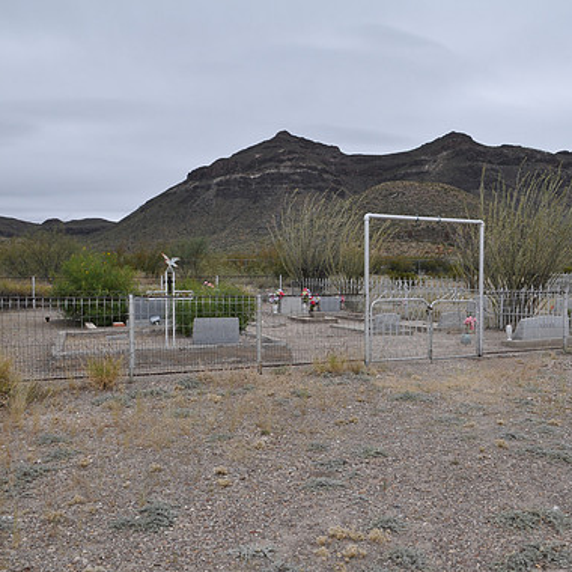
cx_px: 361
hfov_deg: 46.8
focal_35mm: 35
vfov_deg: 47.2
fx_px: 654
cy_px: 288
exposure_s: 1/80
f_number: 9
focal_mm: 18
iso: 200
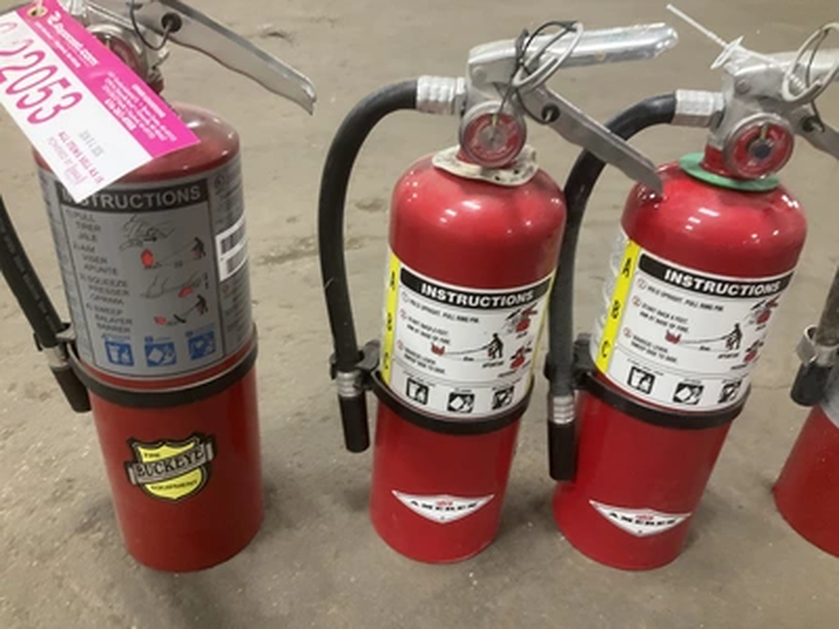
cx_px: 420
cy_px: 314
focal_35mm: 29
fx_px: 703
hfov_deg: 61.7
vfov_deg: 48.2
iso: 250
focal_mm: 3
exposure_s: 1/40
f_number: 1.8
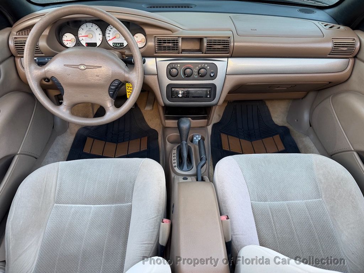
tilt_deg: -37.2
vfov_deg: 56.8
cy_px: 136
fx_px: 252
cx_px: 182
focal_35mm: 24
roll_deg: +0.1
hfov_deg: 71.6
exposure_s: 1/121
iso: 200
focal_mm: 6.76
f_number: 1.78
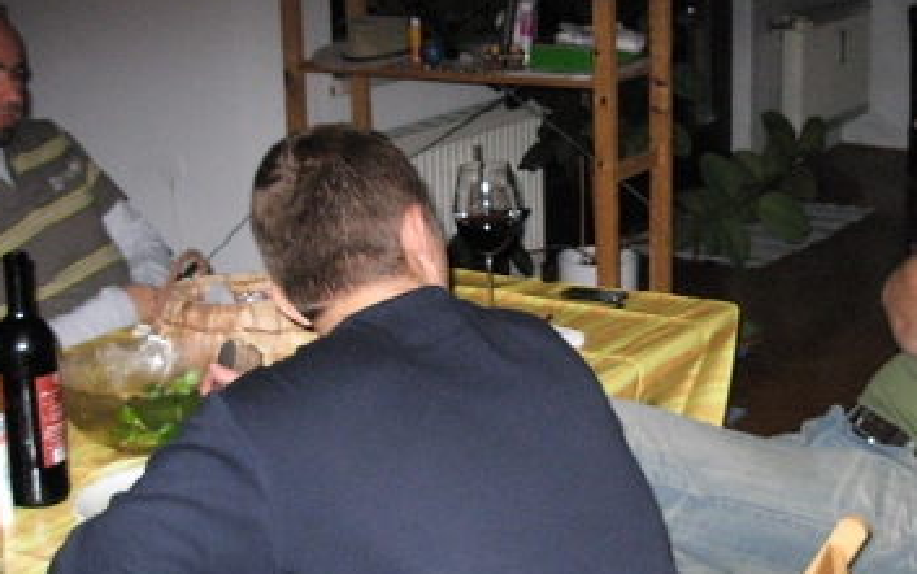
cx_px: 543
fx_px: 1825
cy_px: 281
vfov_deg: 17.9
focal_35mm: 73
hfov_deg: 28.1
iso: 366
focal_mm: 6.3
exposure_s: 1/148
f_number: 2.9
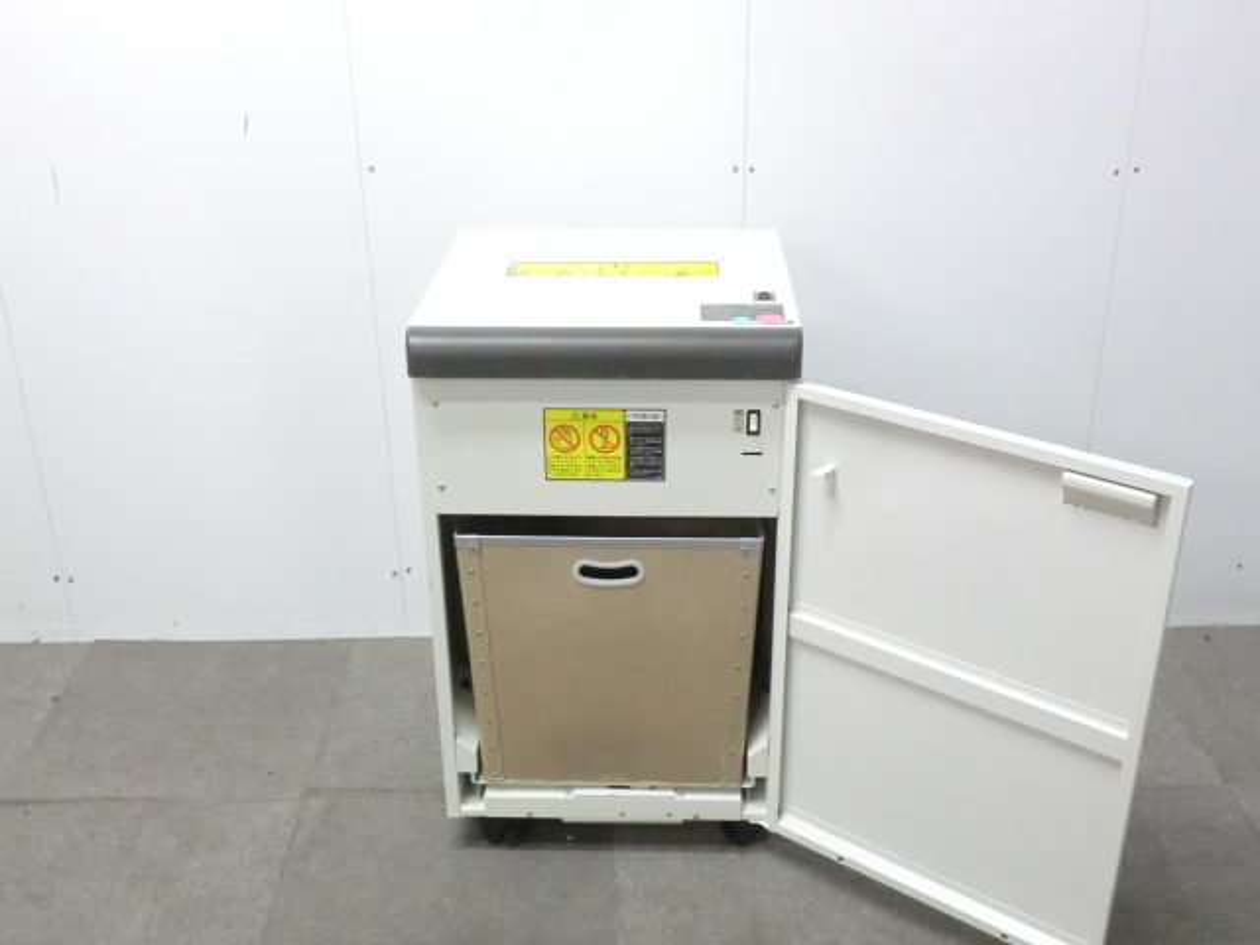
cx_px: 630
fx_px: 1383
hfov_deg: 49.0
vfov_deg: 37.7
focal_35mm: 38
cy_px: 472
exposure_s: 1/40
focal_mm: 6.9
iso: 800
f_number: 3.9
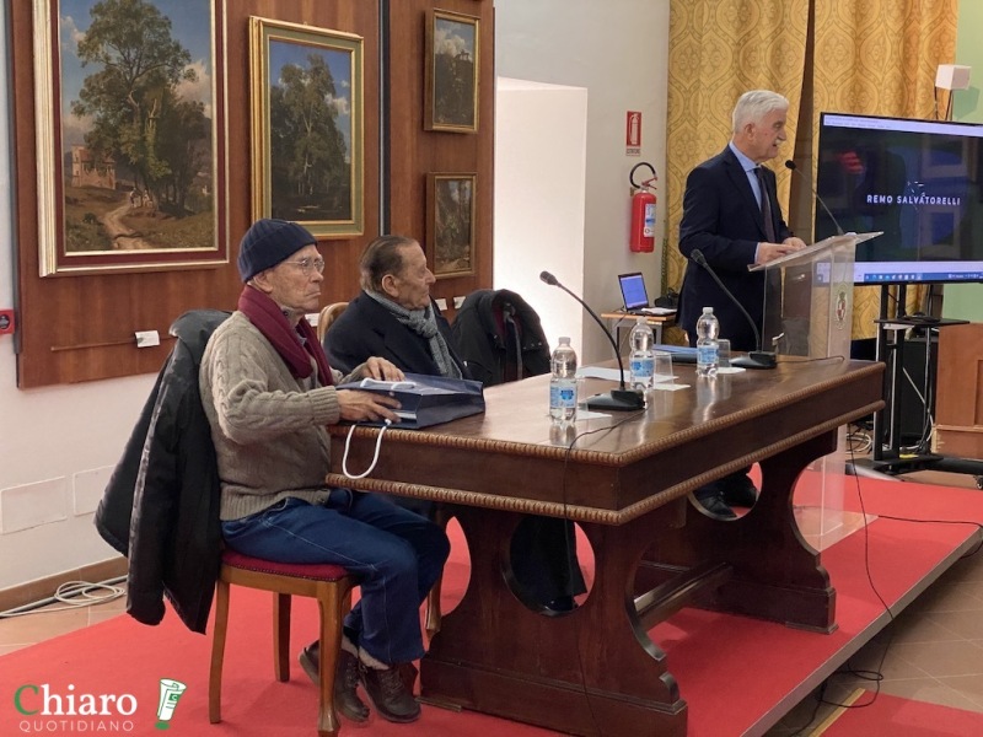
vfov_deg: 28.0
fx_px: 1477
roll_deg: -0.4
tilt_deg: -6.9
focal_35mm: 52
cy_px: 368
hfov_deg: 36.8
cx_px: 492
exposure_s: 1/50
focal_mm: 6
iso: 500
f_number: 2
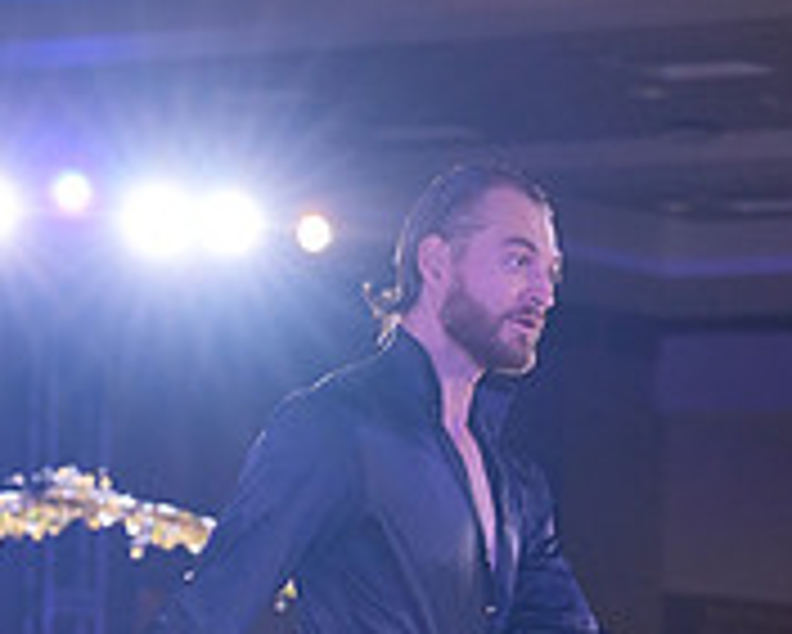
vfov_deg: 7.1
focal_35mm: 216
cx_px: 749
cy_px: 904
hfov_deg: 8.9
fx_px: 5066
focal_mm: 70
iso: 1250
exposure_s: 1/400
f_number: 4
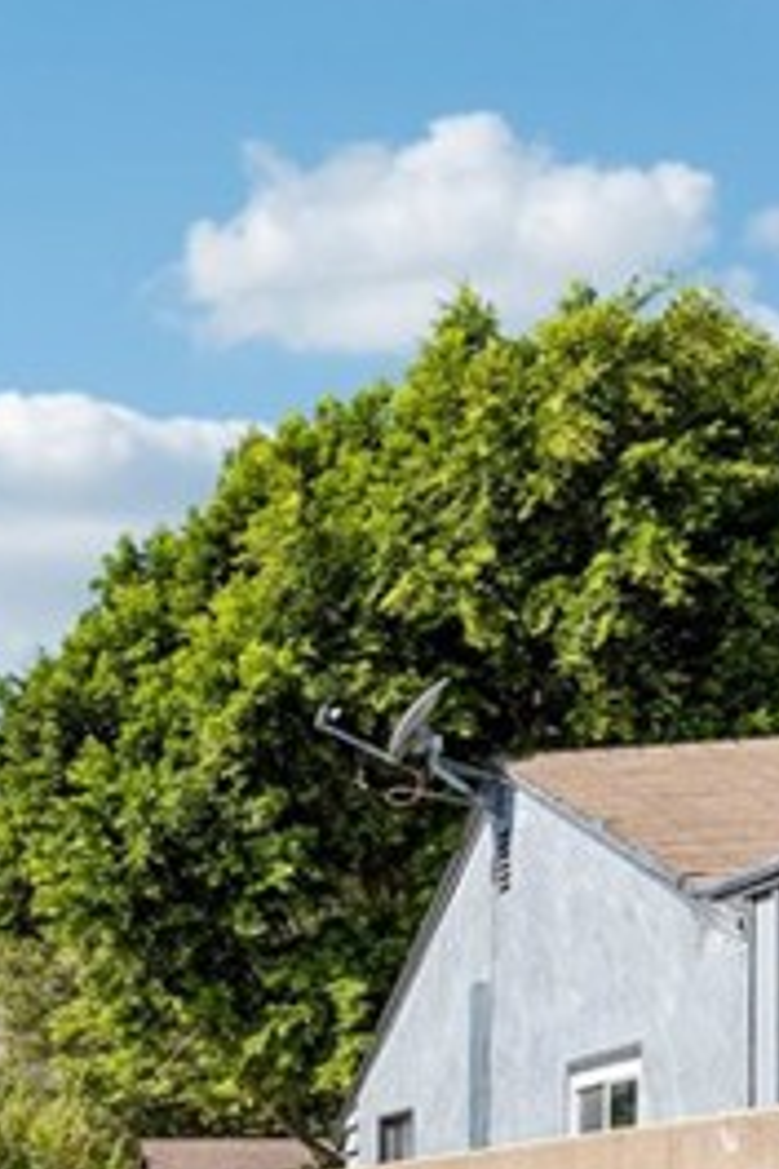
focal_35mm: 64
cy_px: 1196
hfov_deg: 12.5
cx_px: -1377
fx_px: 2075
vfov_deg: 29.2
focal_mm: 16.5
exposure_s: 1/400
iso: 125
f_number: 8
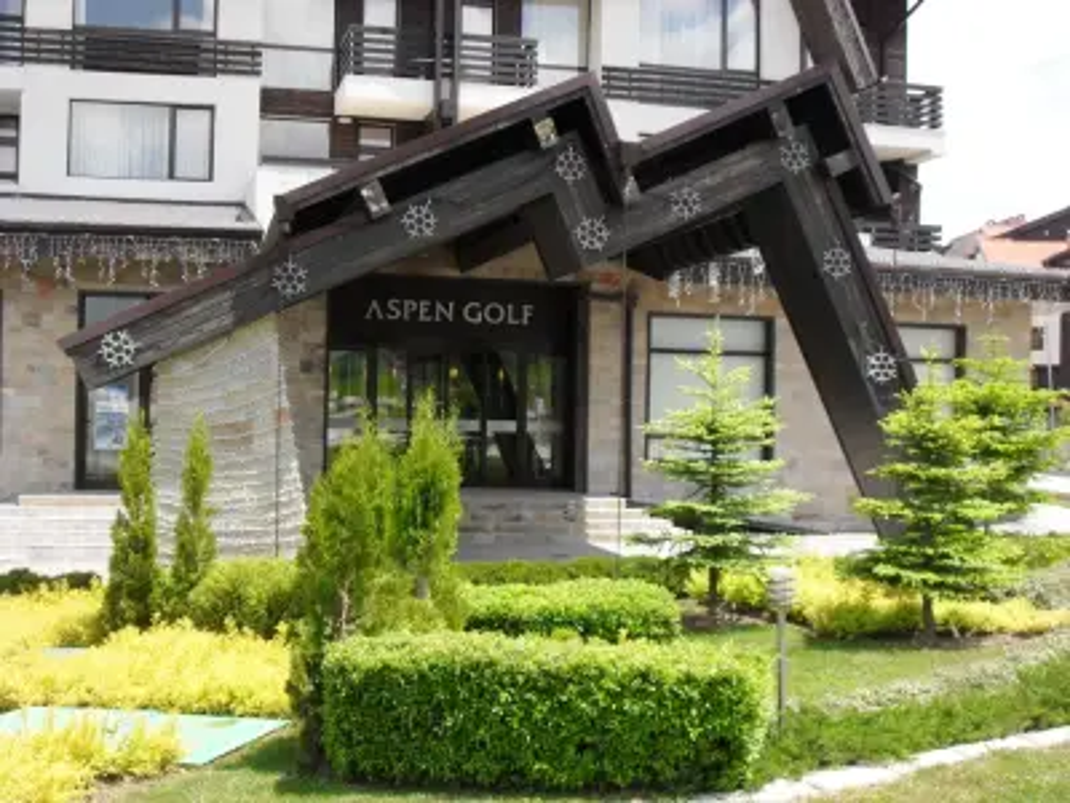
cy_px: 402
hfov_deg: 38.2
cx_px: 535
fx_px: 1546
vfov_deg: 29.1
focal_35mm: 50
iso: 100
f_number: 3.3
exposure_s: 1/500
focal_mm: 8.8
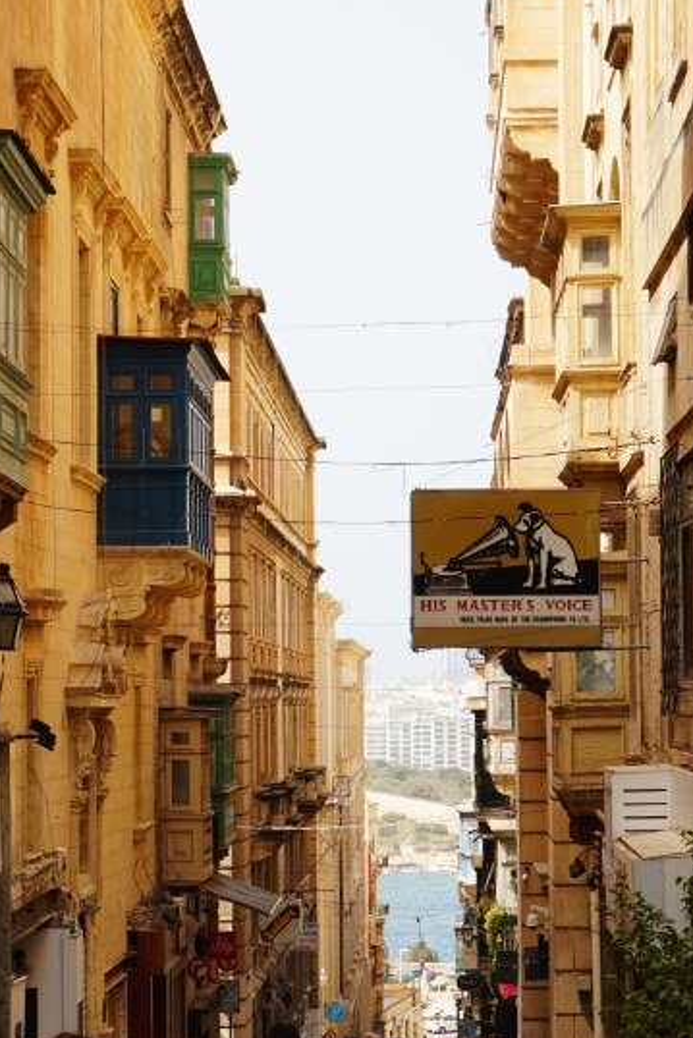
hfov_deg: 14.0
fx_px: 2823
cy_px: 664
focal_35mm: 98
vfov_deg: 20.8
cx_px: 253
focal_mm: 39
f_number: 13
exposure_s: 1/80
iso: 100
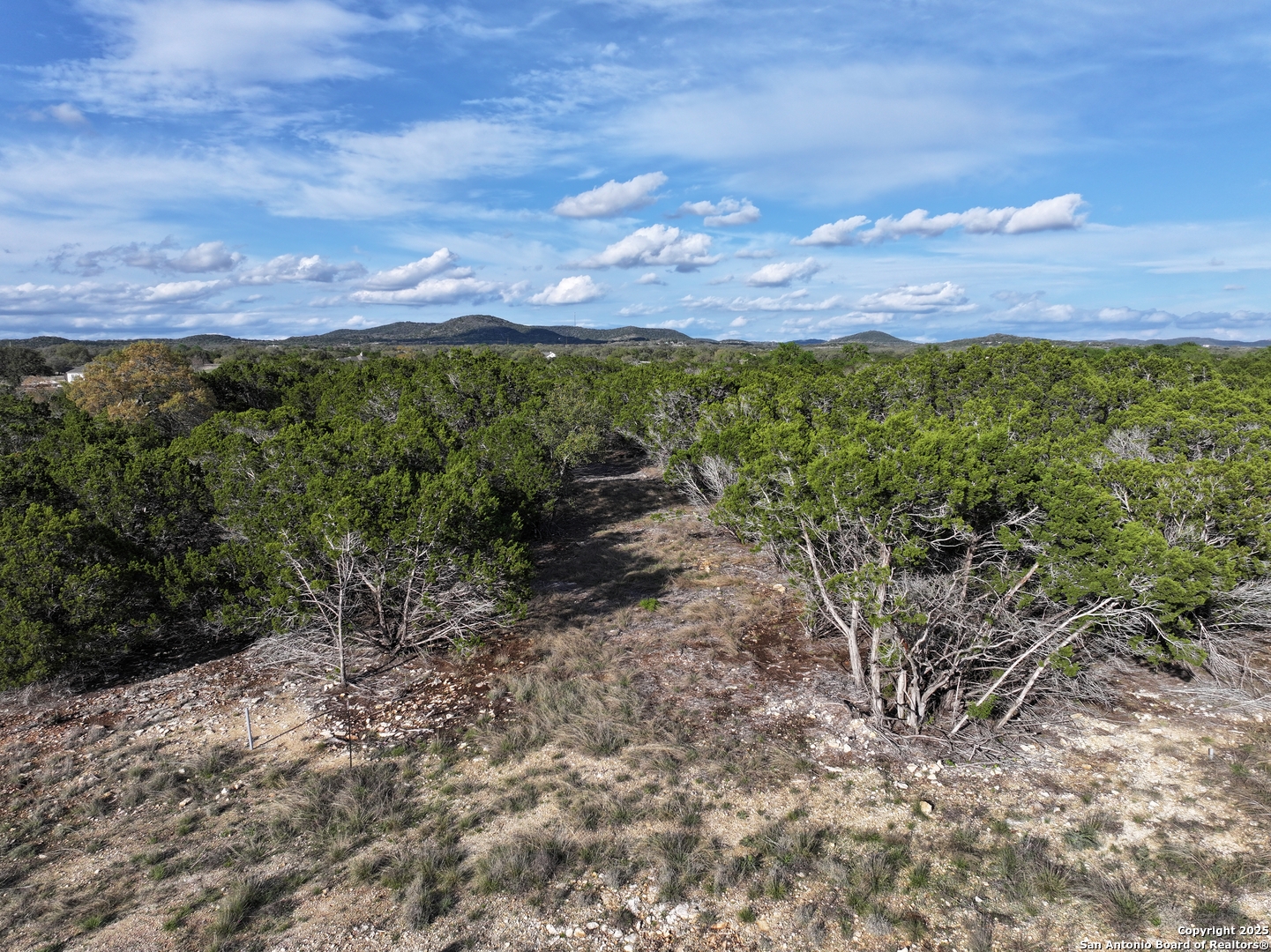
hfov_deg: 71.6
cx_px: 636
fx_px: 881
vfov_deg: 56.8
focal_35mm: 24
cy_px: 476
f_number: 2.8
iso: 100
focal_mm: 12.29
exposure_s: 1/2000
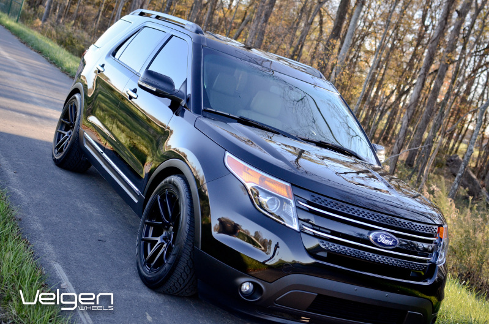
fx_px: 712
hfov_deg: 37.9
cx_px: 244
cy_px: 162
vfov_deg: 25.6
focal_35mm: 52
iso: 800
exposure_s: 1/1000
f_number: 4
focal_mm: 35
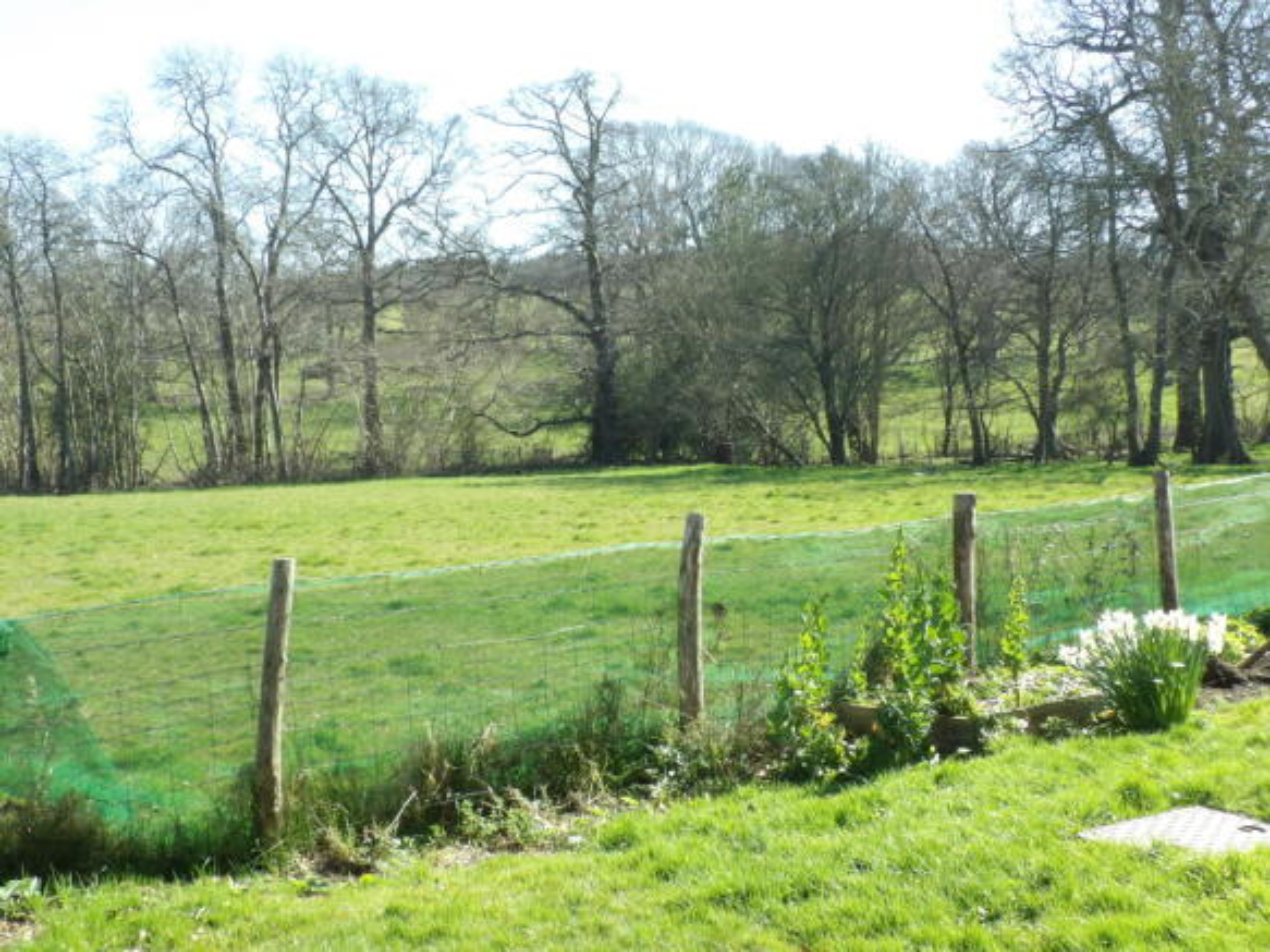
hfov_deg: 44.8
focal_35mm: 42
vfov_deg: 34.3
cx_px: 635
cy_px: 476
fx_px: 1541
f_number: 7.4
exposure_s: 1/60
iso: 100
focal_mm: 7.6
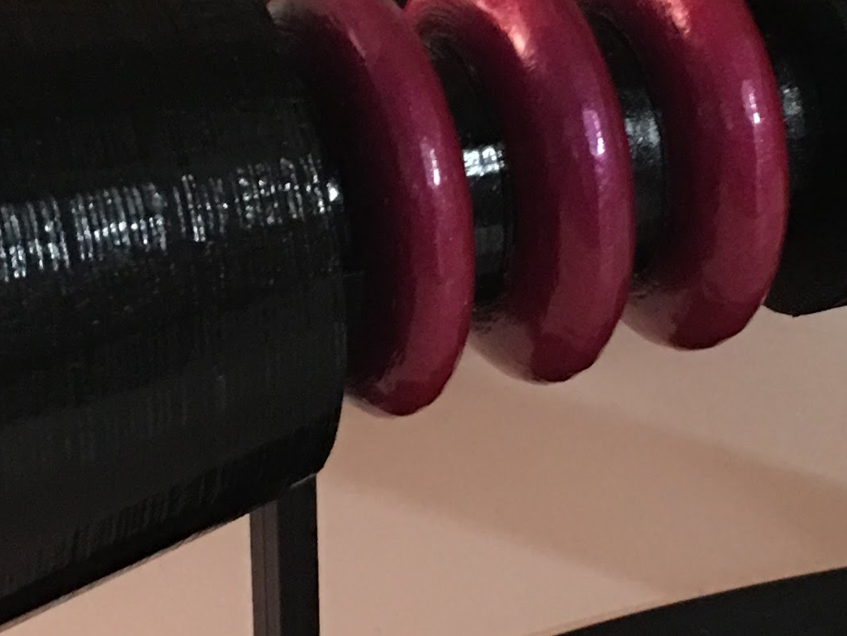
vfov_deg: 13.2
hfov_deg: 17.6
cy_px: 291
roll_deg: -0.2
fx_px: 2740
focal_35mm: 112
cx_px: 458
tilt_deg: -25.4
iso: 125
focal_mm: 4.15
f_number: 2.2
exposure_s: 1/4
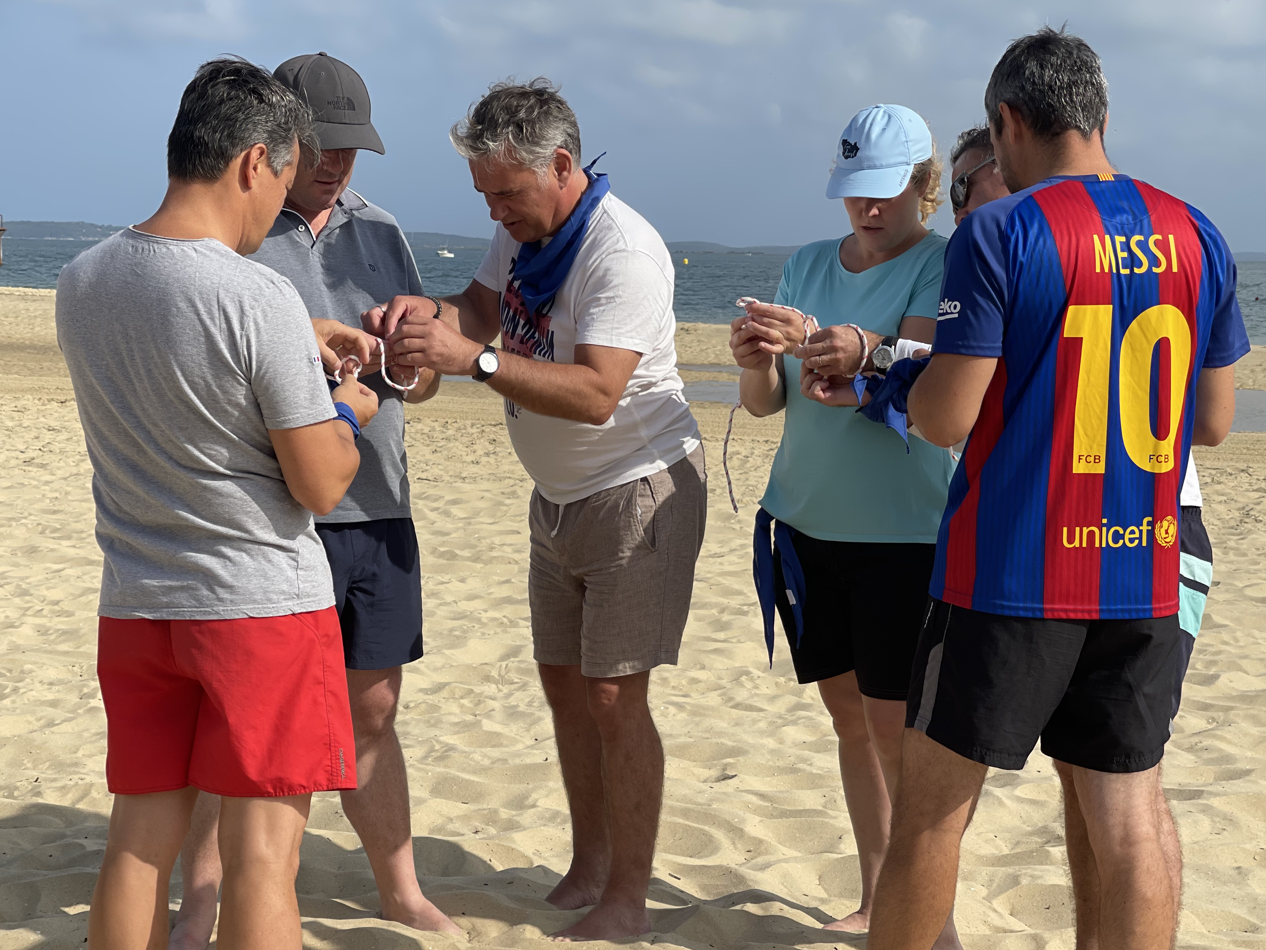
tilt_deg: -5.2
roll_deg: -1.6
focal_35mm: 69
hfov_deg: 28.2
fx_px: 2524
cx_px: 609
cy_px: 501
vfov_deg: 21.3
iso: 32
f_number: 2.2
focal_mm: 7.5
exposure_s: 1/1908
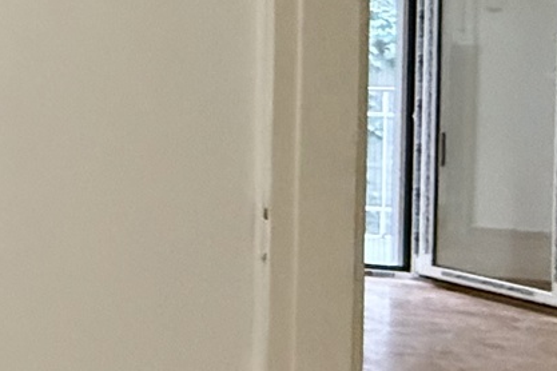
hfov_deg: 20.3
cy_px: 19
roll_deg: +0.1
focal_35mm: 67
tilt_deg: -1.5
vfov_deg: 19.8
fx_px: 1037
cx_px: -474
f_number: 2.2
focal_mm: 2.22
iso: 640
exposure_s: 1/100
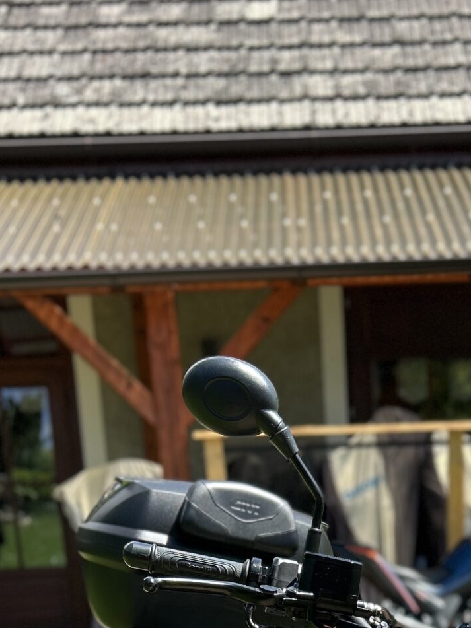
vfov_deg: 24.2
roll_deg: +2.2
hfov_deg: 20.7
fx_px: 1270
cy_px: 828
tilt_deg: -16.8
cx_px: 404
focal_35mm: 70
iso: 50
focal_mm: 5.7
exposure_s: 1/894
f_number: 1.5
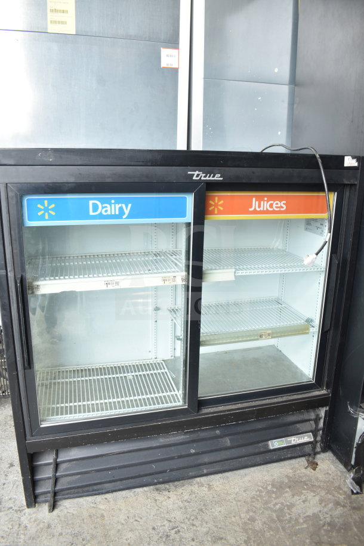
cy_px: 273
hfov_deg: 47.9
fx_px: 409
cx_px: 182
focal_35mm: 27
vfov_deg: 67.4
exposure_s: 1/50
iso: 200
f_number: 3.5
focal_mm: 18
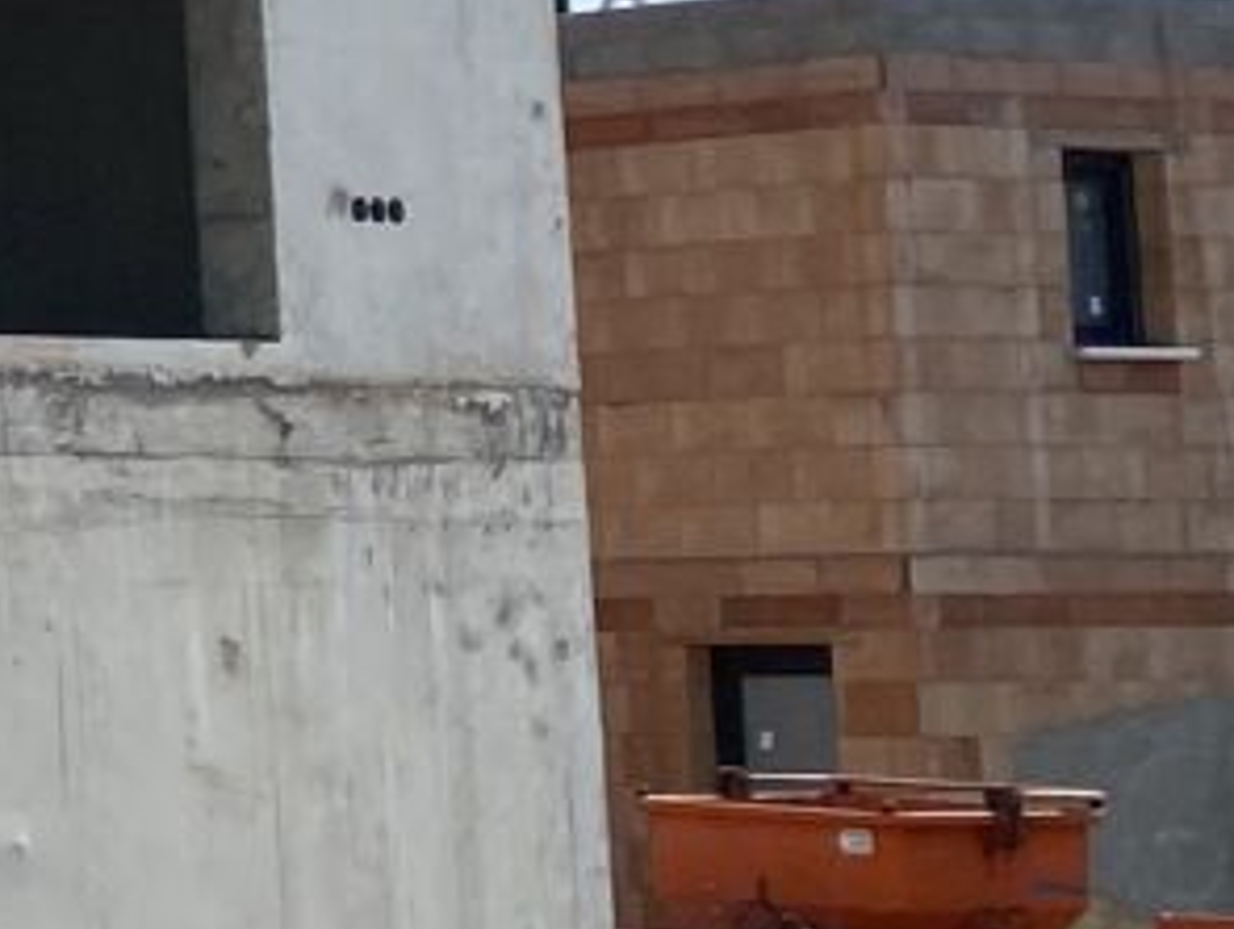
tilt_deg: +5.3
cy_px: 88
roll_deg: +0.6
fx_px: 6282
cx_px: -2865
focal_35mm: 176
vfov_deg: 8.4
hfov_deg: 8.6
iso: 32
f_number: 1.8
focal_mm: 4.25
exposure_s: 1/3984
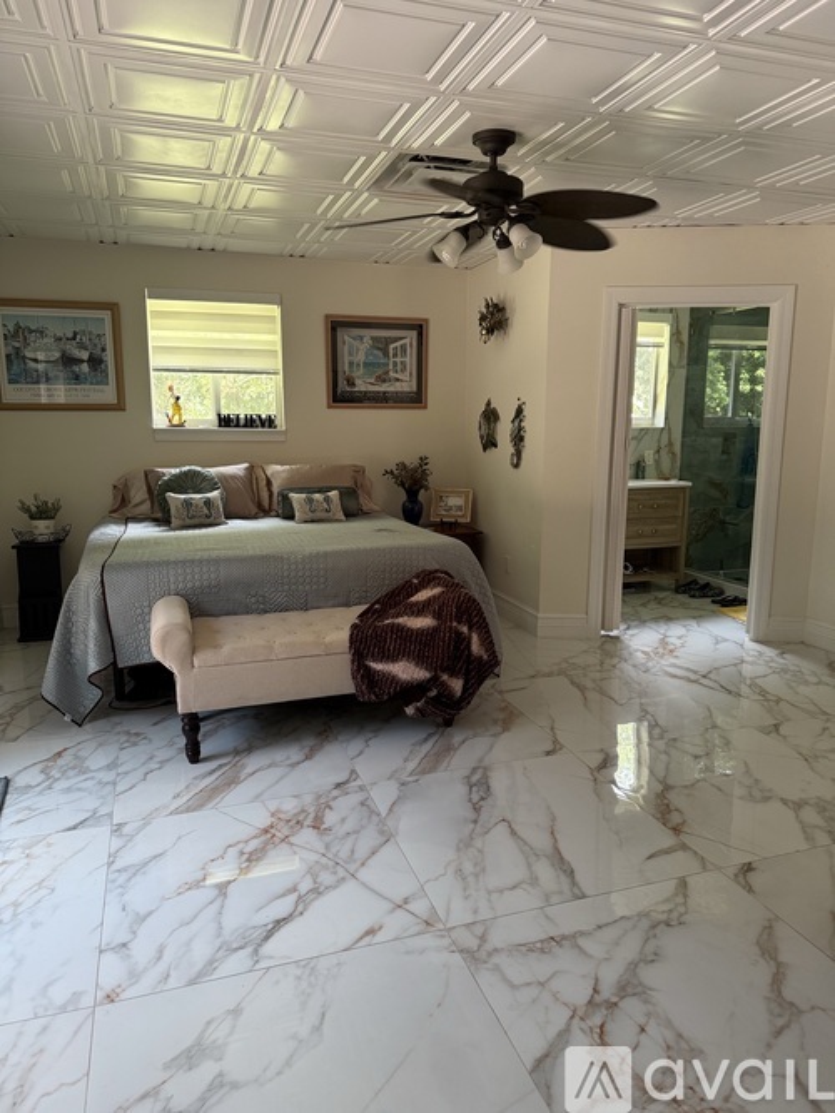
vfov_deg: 71.6
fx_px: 772
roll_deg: -0.2
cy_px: 556
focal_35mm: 24
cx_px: 418
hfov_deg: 56.8
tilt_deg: -9.7
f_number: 1.78
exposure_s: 1/60
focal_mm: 6.76
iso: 250
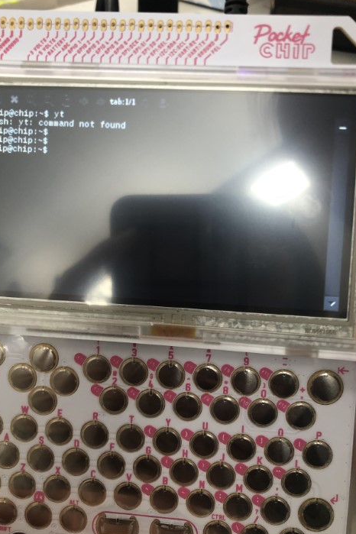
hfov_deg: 41.1
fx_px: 475
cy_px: 248
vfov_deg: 58.7
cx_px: 172
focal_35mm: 32
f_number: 1.8
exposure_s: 1/24
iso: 32
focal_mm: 4
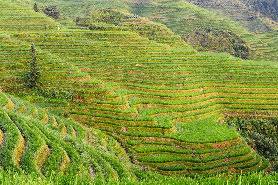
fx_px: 309
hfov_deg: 48.5
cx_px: 140
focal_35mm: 40
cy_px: 110
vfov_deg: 33.3
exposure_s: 1/125
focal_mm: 20
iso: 400
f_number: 5.6
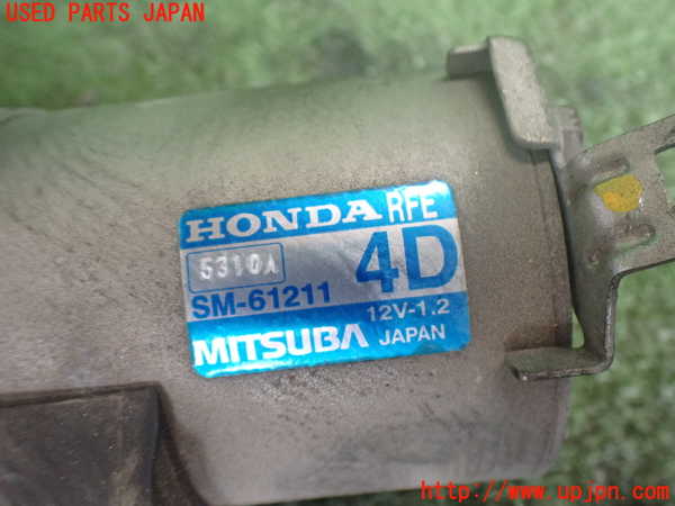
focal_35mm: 30
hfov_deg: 60.0
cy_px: 253
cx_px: 338
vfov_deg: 46.8
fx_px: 585
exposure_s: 1/100
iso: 800
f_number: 2.3
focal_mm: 5.4
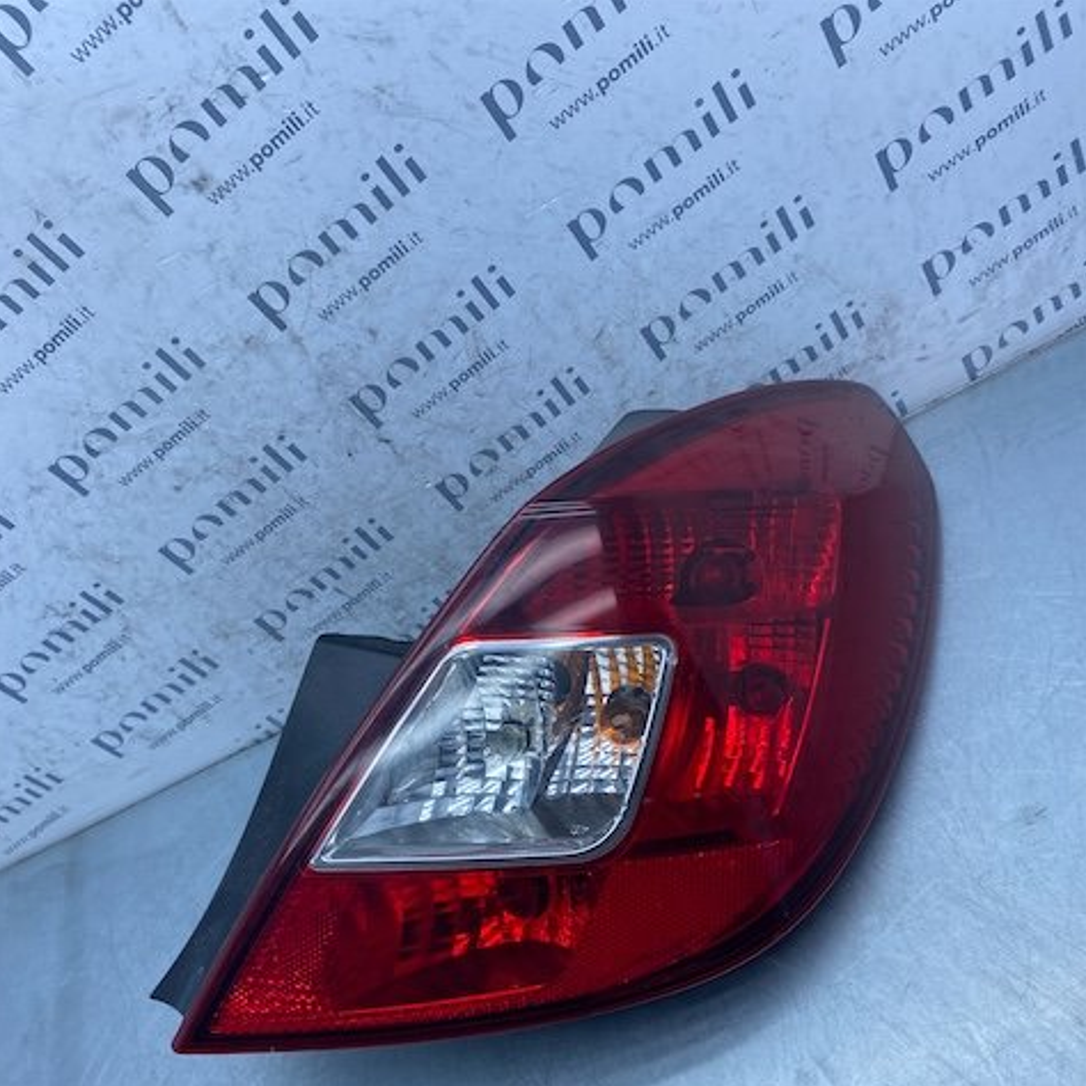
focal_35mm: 31
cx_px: 541
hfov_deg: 52.5
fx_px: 1100
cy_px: 729
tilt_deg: -48.1
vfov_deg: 51.5
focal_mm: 4.25
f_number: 1.8
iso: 32
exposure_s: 1/934
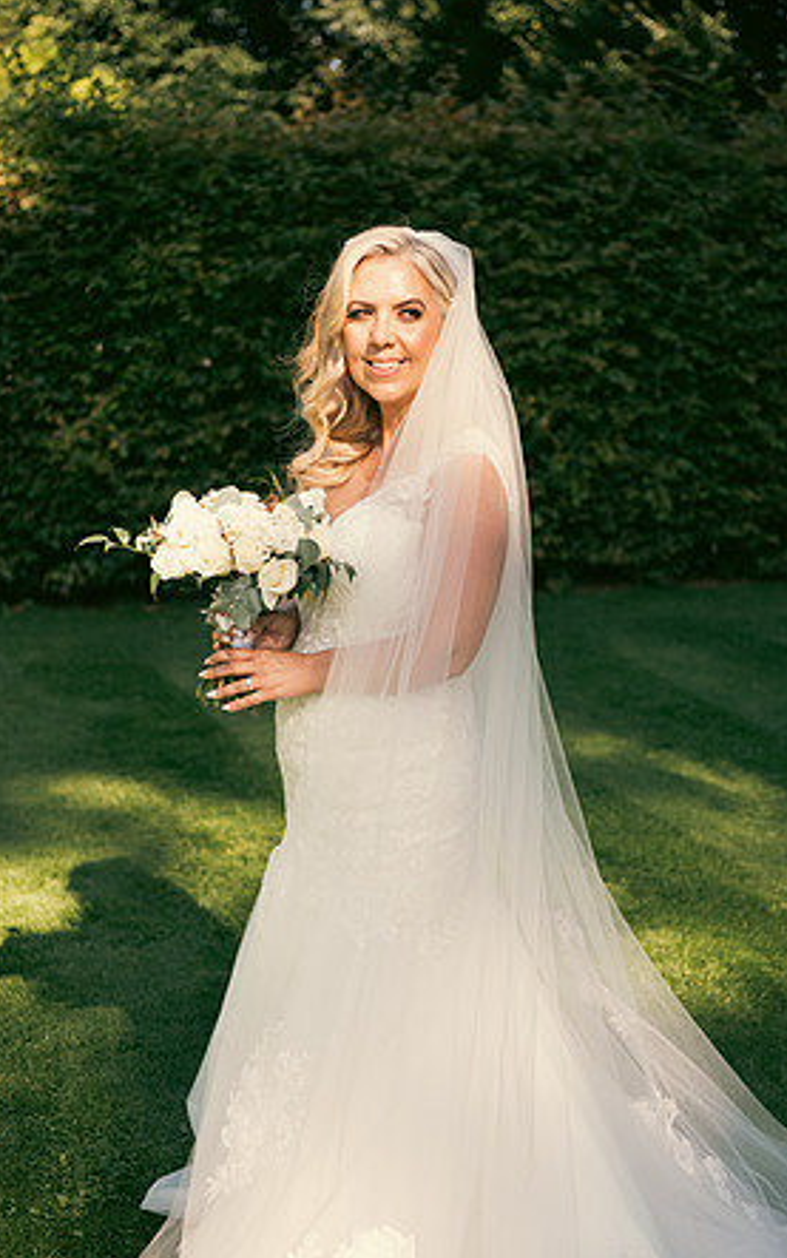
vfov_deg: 34.0
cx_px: 395
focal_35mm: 60
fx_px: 2058
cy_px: 628
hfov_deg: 21.6
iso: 250
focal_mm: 58
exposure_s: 1/800
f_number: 3.5
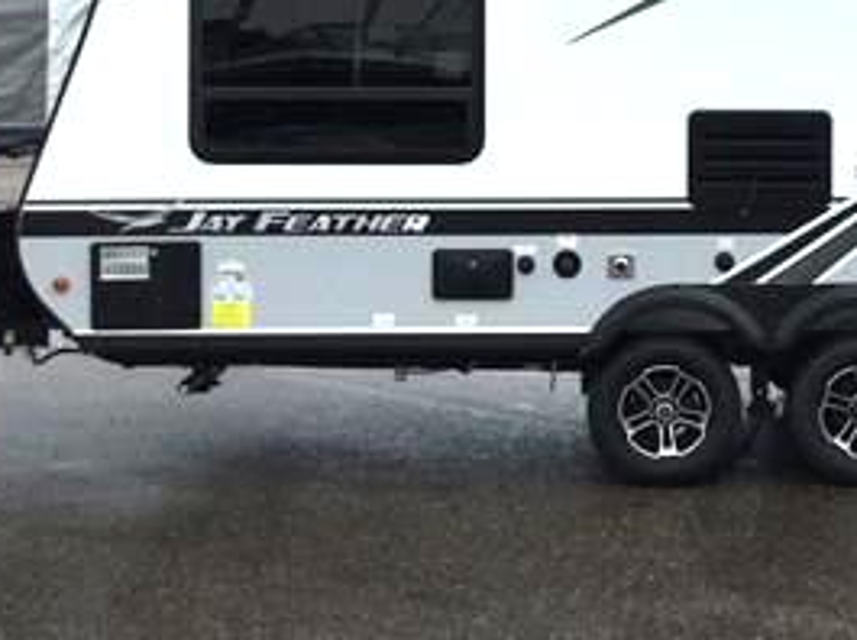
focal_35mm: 75
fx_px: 1854
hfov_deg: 25.8
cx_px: 627
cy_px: 71
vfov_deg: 19.3
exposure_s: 1/776
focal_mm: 3.3
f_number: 2.4
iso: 25
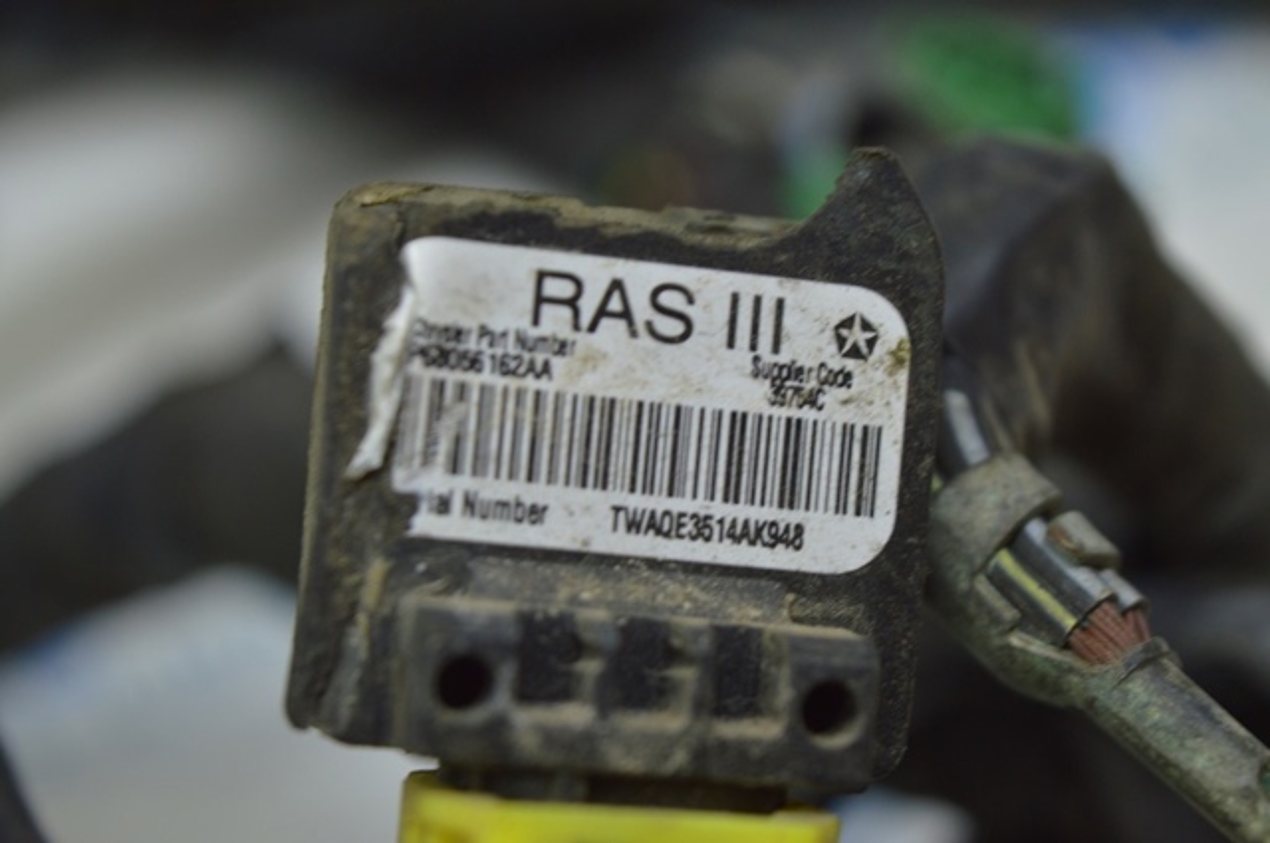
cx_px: 635
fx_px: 2907
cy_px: 422
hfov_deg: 24.6
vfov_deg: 16.5
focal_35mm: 82
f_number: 5.6
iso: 400
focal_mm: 55
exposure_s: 1/30
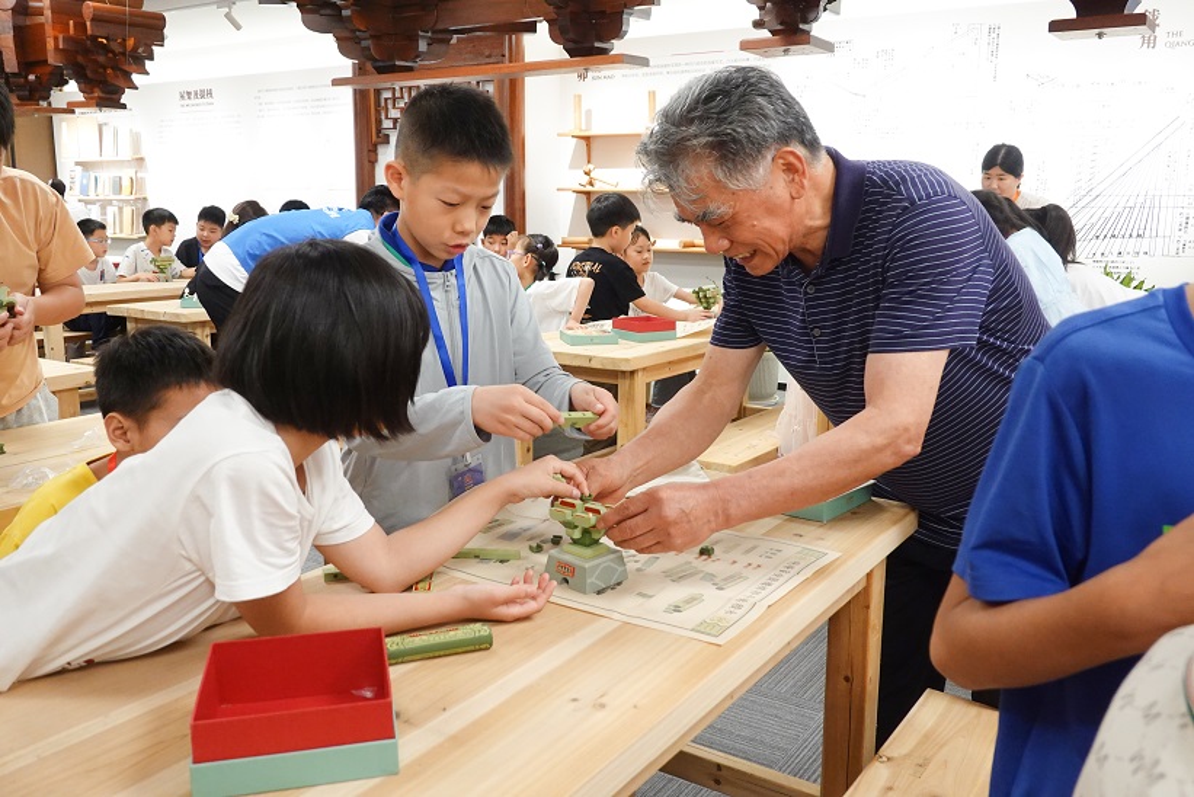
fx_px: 1062
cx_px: 597
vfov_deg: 41.1
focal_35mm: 32
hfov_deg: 58.7
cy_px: 398
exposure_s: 1/100
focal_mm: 11.76
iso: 1000
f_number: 3.5
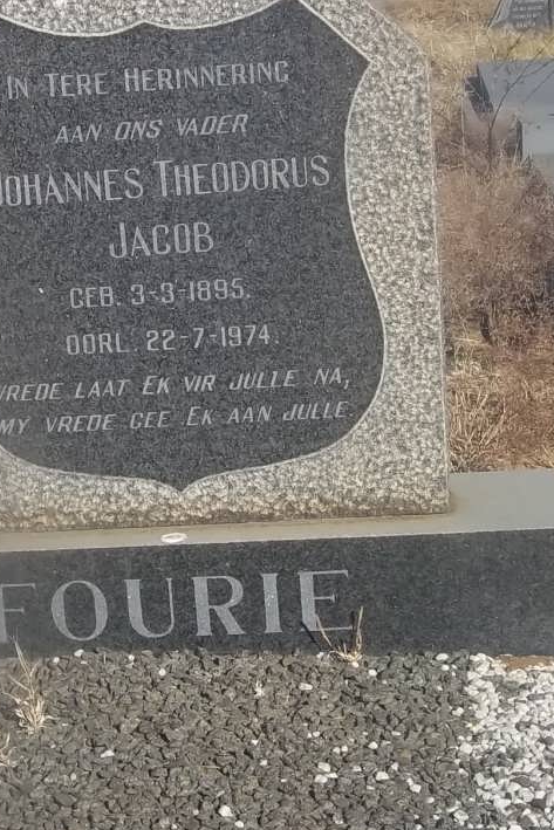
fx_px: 2030
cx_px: 160
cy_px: 376
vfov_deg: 23.1
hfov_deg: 15.5
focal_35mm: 88
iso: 80
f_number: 7
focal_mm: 8.8
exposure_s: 1/320
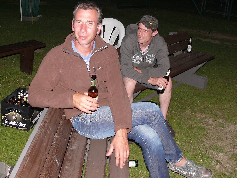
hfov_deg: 52.6
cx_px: 118
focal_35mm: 35
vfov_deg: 40.7
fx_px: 240
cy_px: 89
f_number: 2.8
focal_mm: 7.4
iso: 160
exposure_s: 1/30
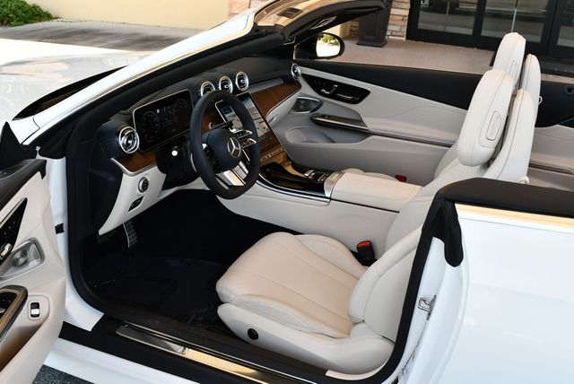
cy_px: 192
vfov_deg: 36.9
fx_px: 575
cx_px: 287
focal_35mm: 36
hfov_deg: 53.1
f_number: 5.6
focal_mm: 18
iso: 400
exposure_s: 1/250
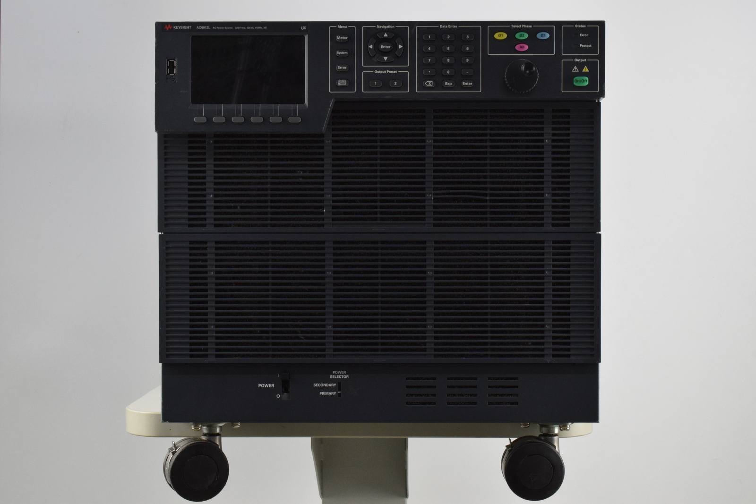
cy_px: 252
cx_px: 378
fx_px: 1260
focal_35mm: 60
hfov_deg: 33.4
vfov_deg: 22.6
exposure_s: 1/30
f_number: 18
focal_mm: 40
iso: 1600
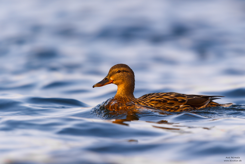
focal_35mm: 600
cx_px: 122
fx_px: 4083
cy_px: 82
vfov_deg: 2.3
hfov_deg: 3.4
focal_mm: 600
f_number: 4
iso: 180
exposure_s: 1/800
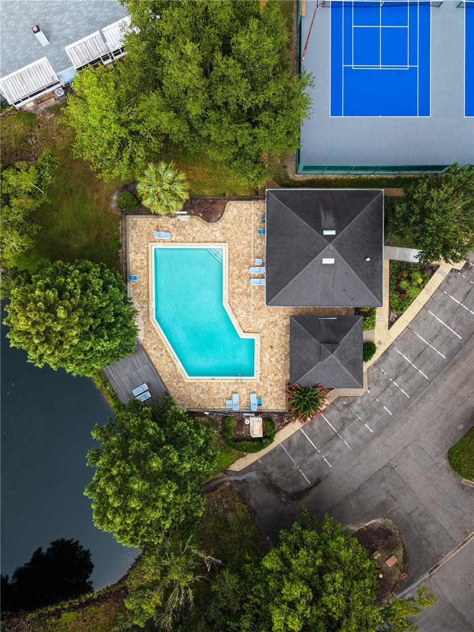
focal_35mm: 24
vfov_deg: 71.6
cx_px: 237
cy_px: 316
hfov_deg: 56.8
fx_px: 438
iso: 200
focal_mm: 8.67
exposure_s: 1/60
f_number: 1.8
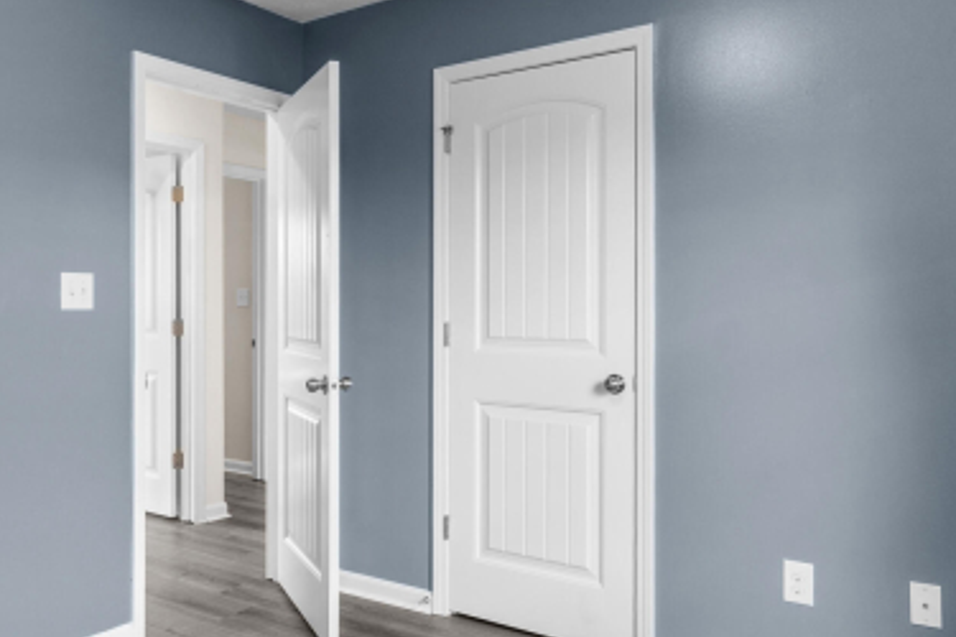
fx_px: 797
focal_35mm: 30
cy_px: 308
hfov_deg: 60.9
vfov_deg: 43.6
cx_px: 344
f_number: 9
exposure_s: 1/3
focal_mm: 10
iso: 400
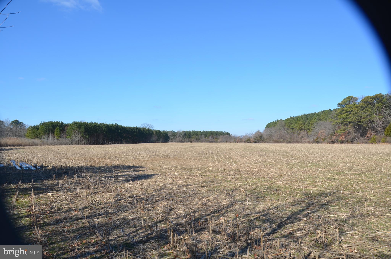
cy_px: 130
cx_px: 196
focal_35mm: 27
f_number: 8
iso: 100
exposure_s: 1/250
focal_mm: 18
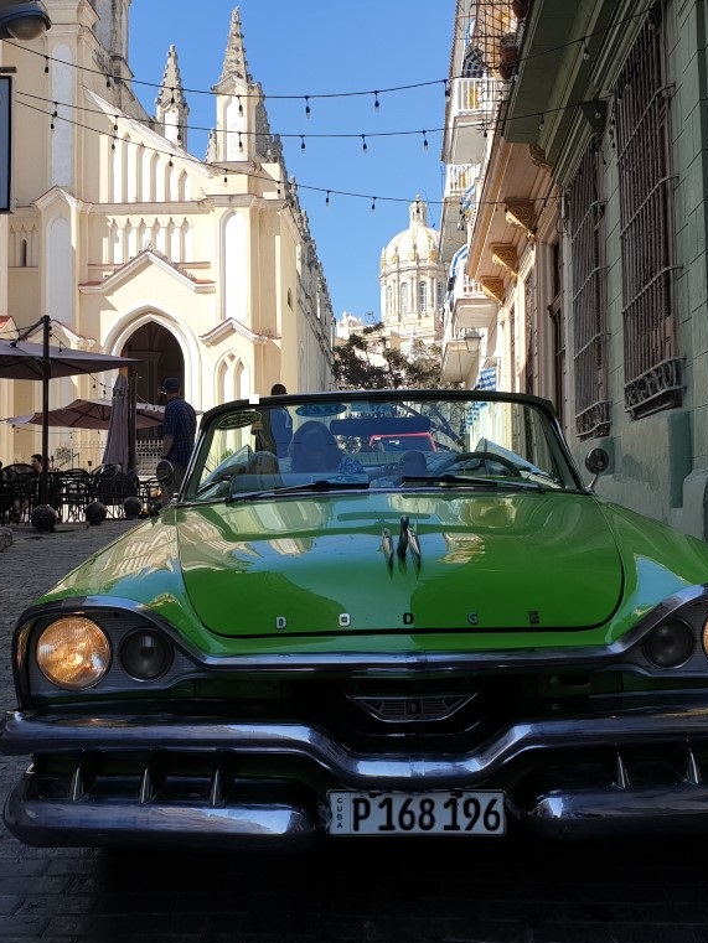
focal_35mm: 35
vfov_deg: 52.6
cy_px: 475
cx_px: 366
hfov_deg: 40.7
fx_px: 954
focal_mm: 4.3
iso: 50
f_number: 2.4
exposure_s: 1/1139
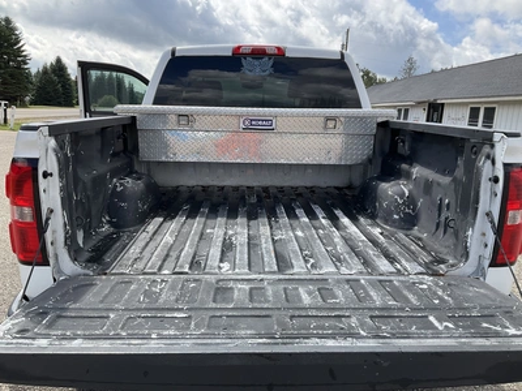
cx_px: 261
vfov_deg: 48.2
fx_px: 437
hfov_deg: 61.7
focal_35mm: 29
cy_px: 196
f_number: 1.8
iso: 25
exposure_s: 1/1144
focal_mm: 3
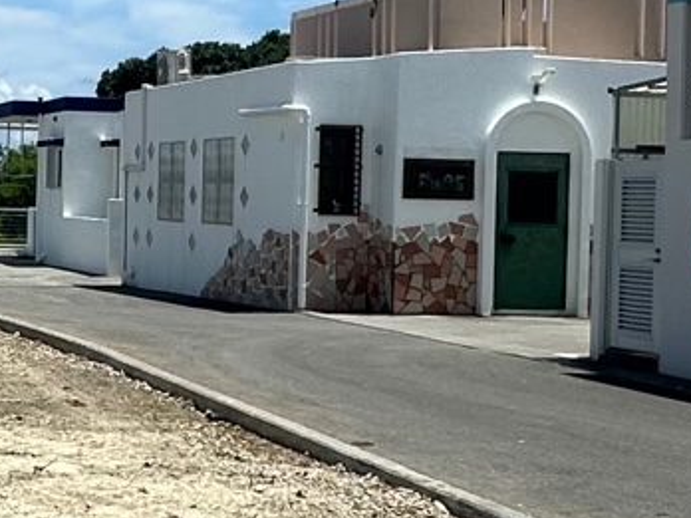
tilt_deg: -0.5
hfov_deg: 21.8
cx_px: -205
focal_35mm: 81
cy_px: 194
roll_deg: -1.5
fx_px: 1617
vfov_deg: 18.2
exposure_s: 1/3610
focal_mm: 2.22
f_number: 2.2
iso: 50
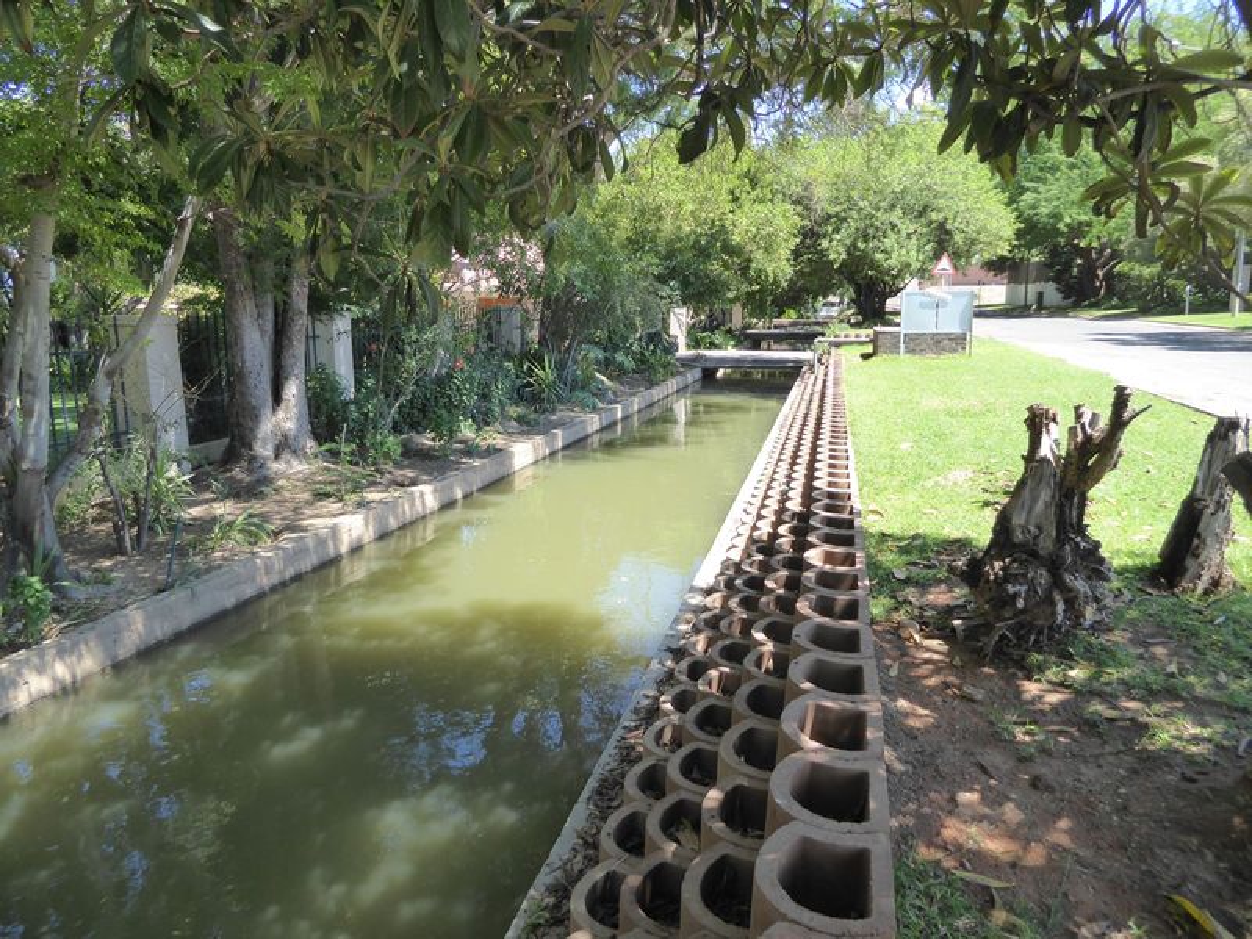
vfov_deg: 54.9
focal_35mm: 25
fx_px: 904
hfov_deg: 69.4
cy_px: 470
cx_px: 626
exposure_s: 1/250
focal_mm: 4.3
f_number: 3.3
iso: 160
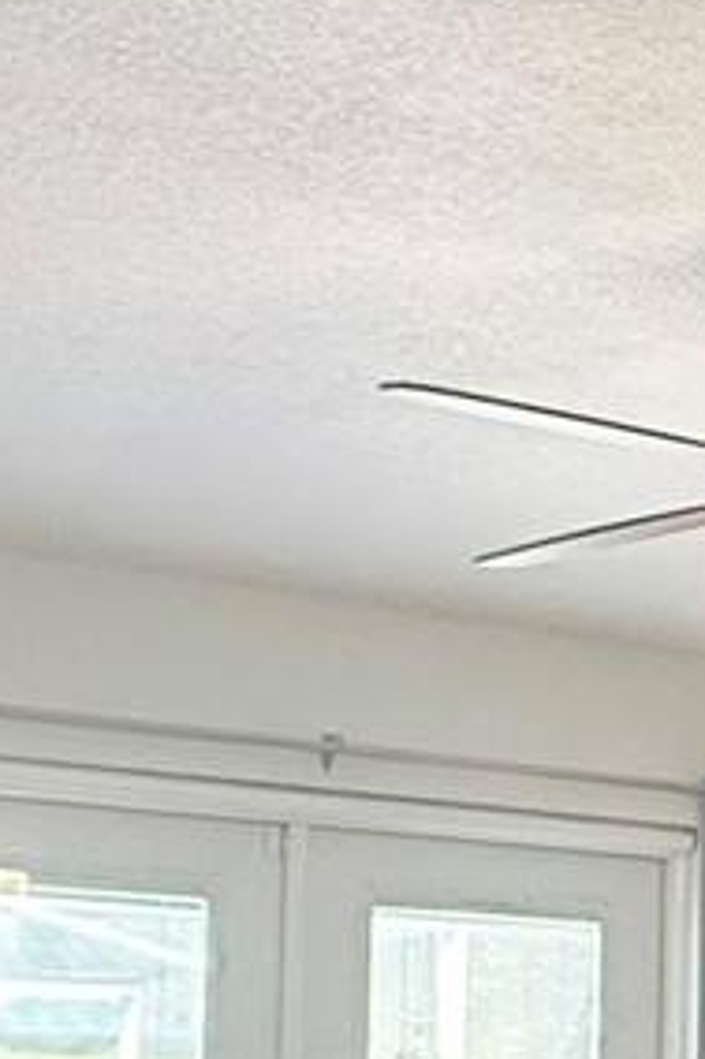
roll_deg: +0.2
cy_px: 992
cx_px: 1414
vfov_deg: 24.0
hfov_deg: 14.0
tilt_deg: +5.4
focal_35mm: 82
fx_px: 2412
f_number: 2.2
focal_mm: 2.22
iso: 400
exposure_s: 1/120
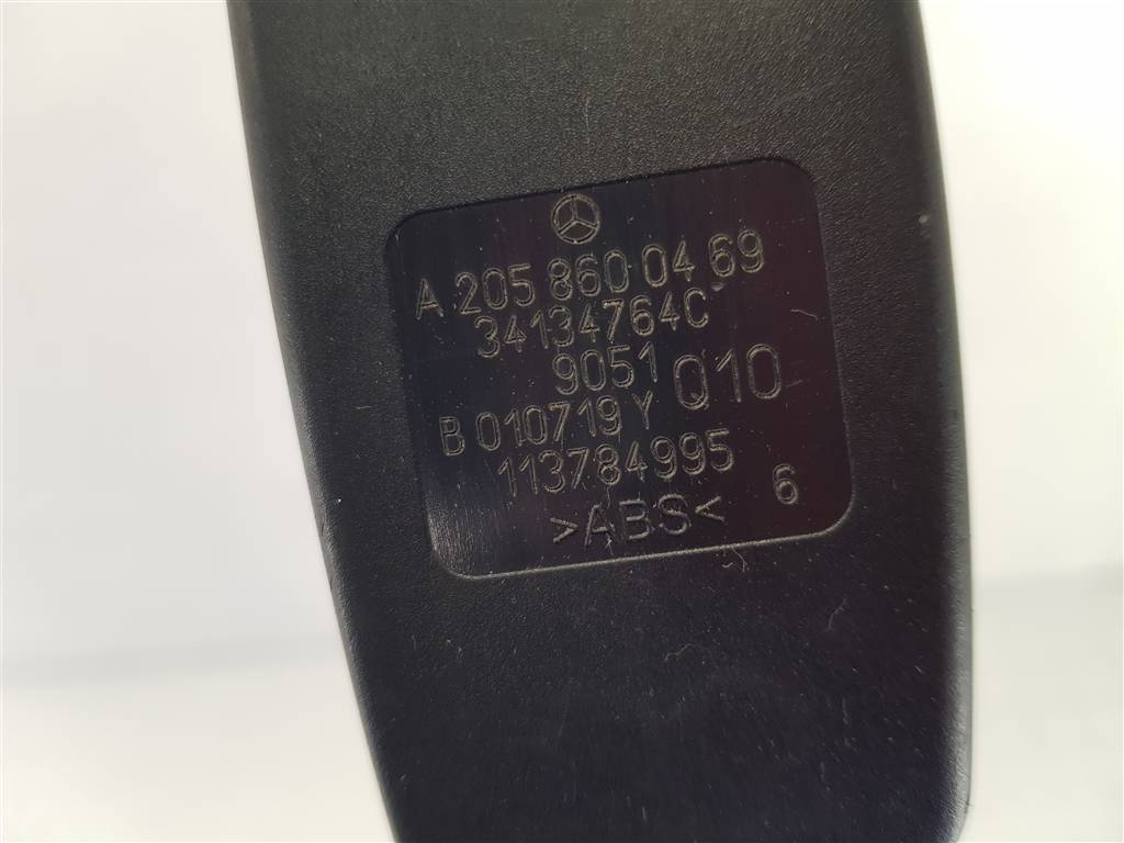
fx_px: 844
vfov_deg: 53.1
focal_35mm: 26
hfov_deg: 67.3
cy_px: 422
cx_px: 562
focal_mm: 4.2
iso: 80
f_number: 1.7
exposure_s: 1/100
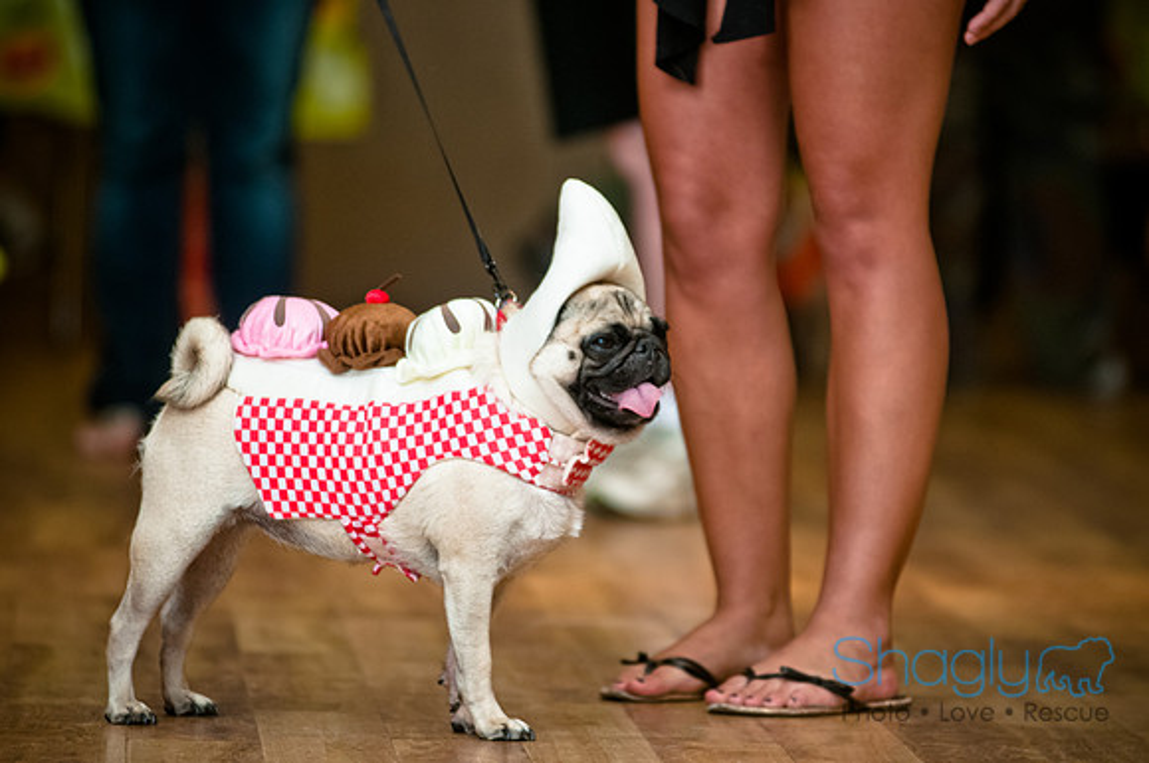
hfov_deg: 6.9
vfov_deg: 4.6
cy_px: 382
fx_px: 9562
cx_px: 574
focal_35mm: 300
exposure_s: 1/200
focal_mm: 200
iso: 200
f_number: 3.5
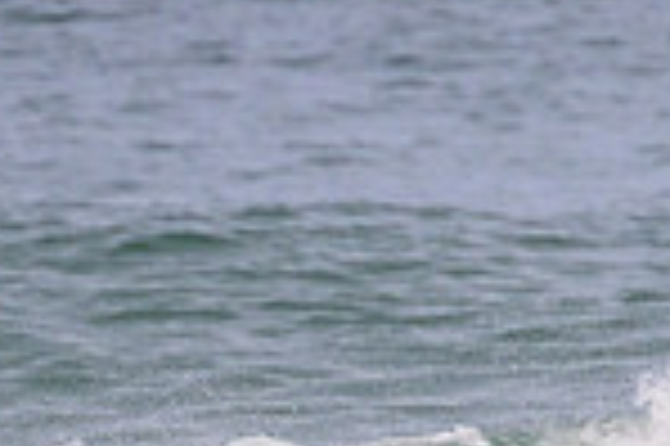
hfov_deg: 0.7
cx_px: 517
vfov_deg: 0.4
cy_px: 552
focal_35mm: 3123
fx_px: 58058
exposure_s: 1/2000
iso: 1250
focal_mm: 800
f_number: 11
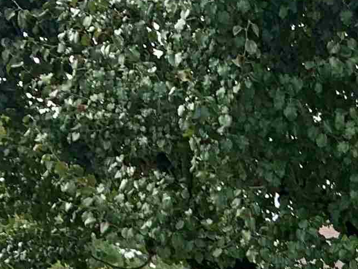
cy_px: 594
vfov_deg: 10.7
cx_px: 713
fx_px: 1272
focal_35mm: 123
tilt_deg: -8.1
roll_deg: -1.2
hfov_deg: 13.7
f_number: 1.8
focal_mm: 4.25
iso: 25
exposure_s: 1/437
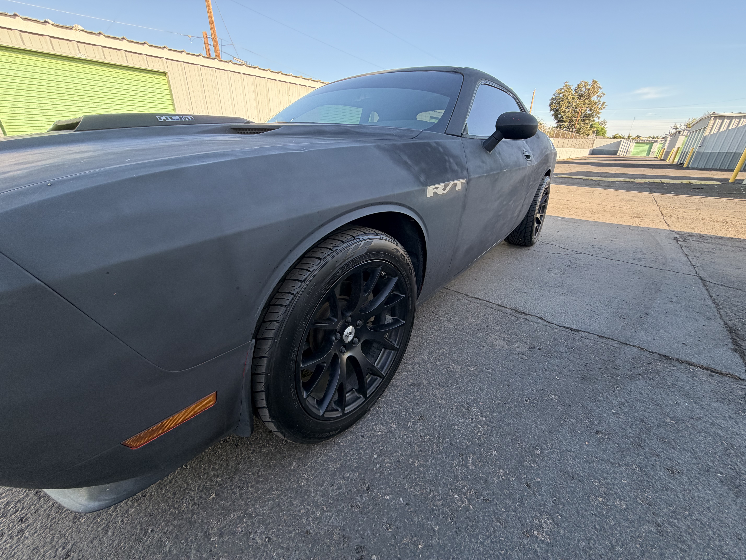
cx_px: 373
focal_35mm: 14
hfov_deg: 102.1
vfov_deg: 85.7
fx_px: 302
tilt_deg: -24.1
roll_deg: -0.6
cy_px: 280
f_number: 2.2
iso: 50
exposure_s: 1/144
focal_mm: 2.22
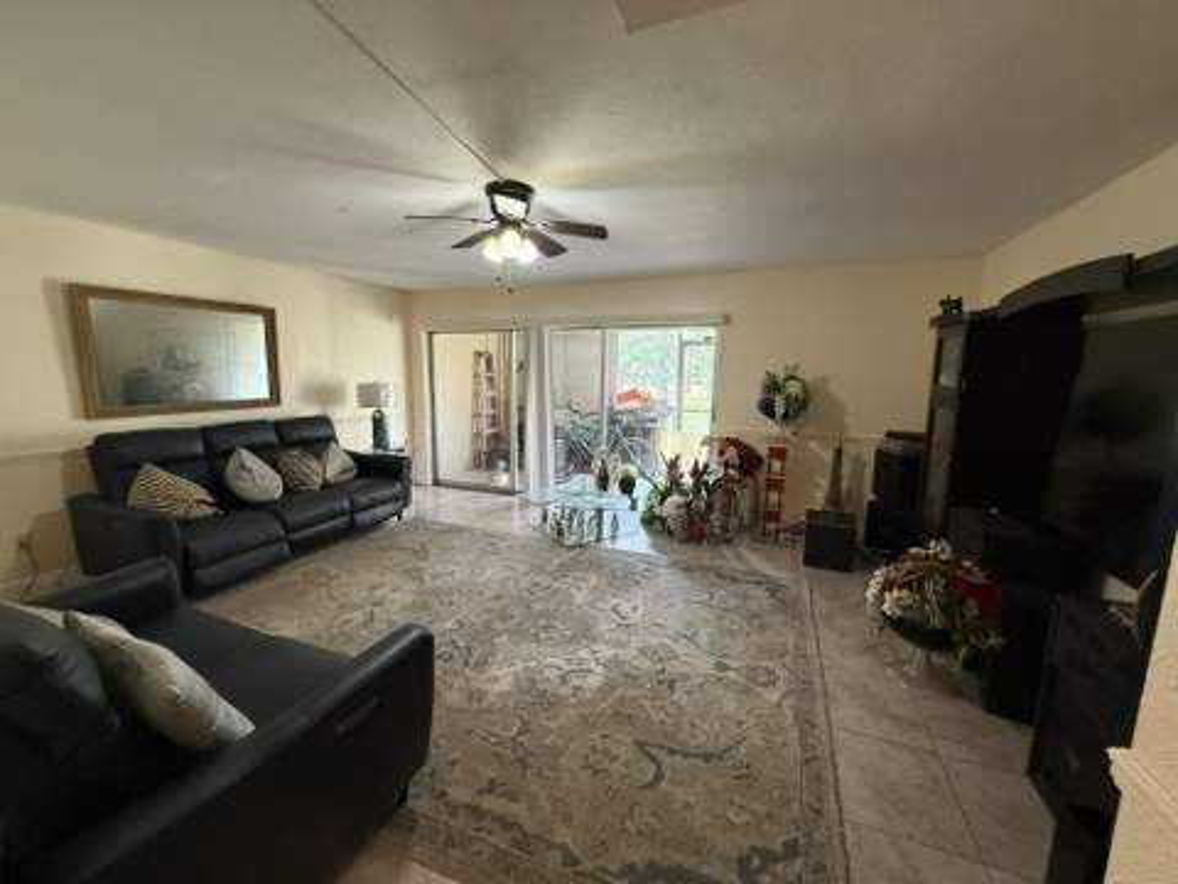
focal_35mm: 14
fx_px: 476
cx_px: 589
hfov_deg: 102.1
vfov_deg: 85.7
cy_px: 442
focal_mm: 2.22
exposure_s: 1/120
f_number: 2.2
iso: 500
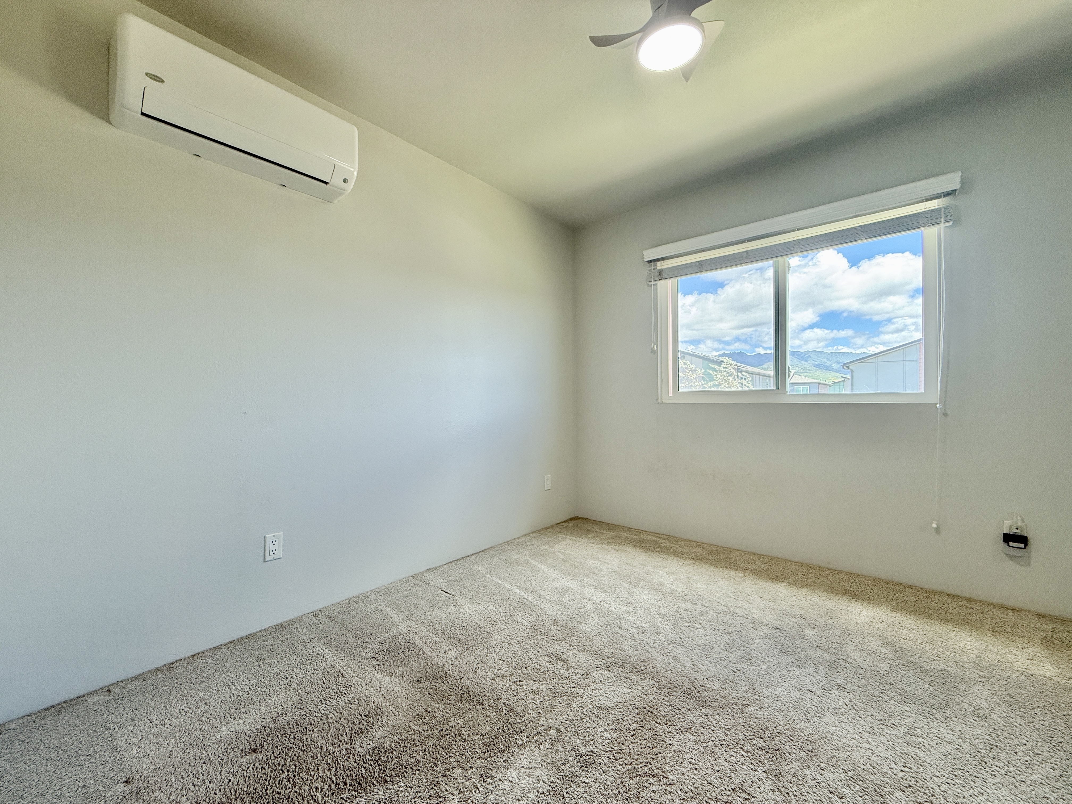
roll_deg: +0.3
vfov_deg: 85.7
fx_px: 434
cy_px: 402
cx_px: 536
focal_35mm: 14
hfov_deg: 102.1
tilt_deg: +0.2
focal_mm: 2.22
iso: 80
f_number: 2.2
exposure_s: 1/120
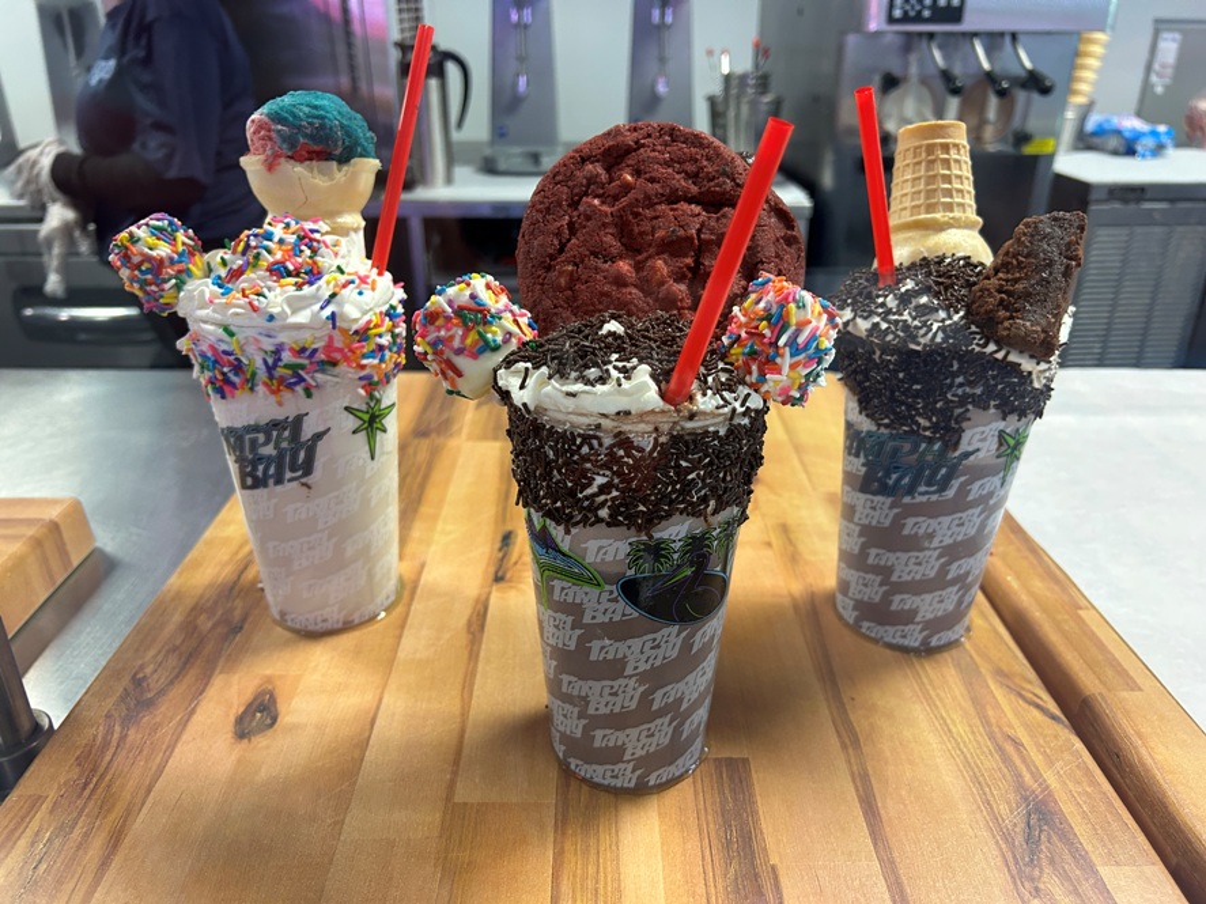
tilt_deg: -26.7
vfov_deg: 53.1
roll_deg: -0.8
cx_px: 603
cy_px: 452
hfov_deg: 67.3
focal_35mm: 26
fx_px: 906
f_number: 1.5
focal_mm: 5.7
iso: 200
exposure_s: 1/60
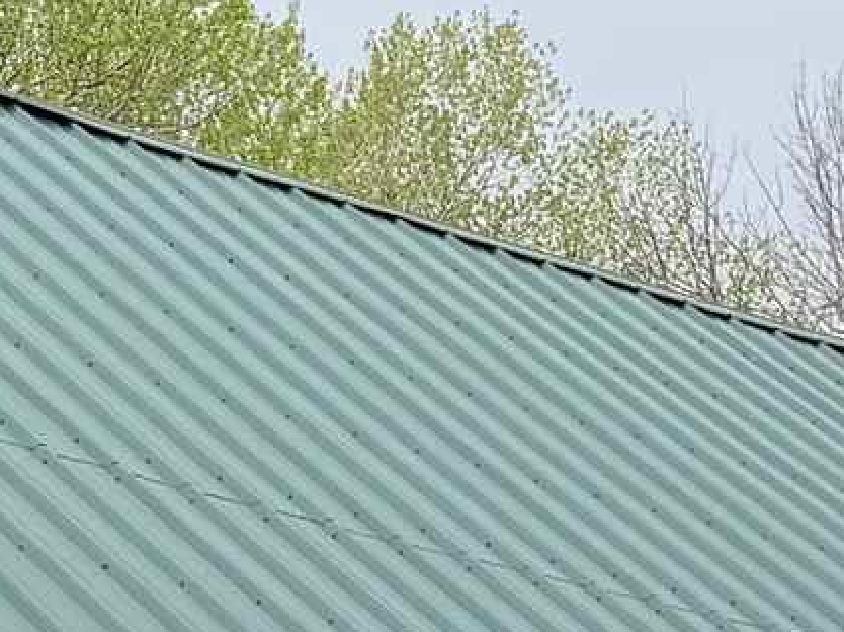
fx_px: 4312
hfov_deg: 10.9
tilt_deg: +5.8
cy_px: 1161
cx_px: -245
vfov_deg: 8.1
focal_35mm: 177
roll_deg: -1.7
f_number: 1.78
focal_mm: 6.76
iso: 80
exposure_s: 1/992
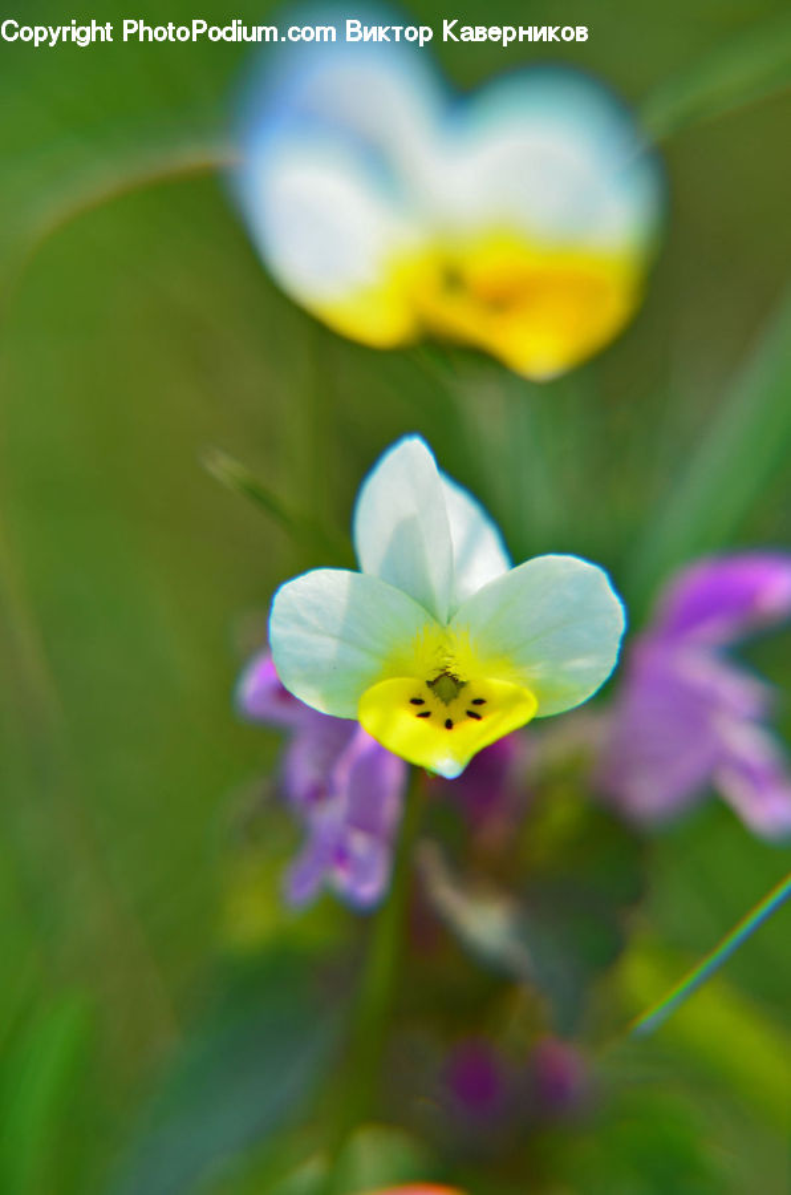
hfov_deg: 4.6
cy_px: 598
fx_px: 9933
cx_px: 396
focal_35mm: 300
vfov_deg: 6.9
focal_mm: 200
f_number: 11
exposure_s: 1/125
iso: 160
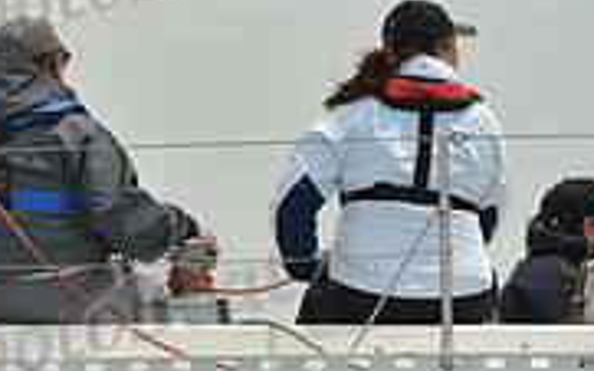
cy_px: 189
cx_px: -249
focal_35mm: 506
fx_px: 8189
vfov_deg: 2.6
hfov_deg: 4.1
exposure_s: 1/1250
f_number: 11
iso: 560
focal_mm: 155
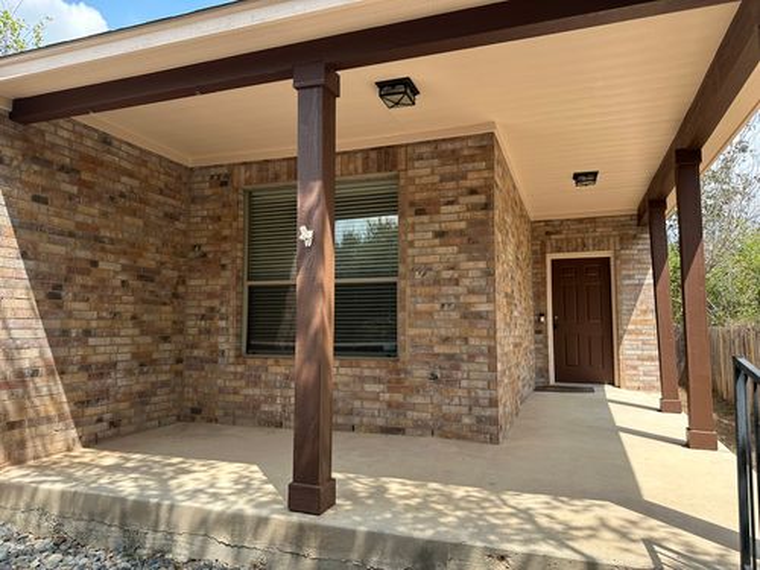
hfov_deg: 71.6
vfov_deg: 56.8
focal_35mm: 24
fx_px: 527
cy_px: 285
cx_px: 380
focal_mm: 6.86
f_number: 1.78
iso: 80
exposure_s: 1/1289
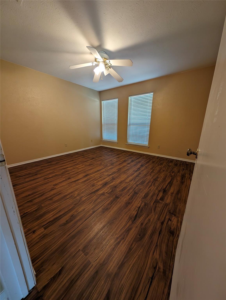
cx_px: 113
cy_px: 150
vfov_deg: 110.4
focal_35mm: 12
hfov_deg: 94.7
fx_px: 104
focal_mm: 2.23
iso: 63
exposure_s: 1/24
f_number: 1.95
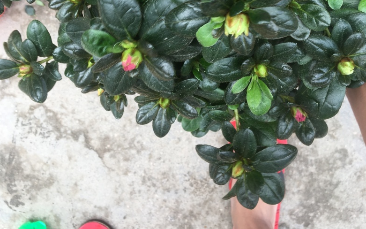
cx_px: 179
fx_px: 419
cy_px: 2
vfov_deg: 28.7
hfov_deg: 47.2
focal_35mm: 42
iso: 25
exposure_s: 1/101
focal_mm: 4.15
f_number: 2.2
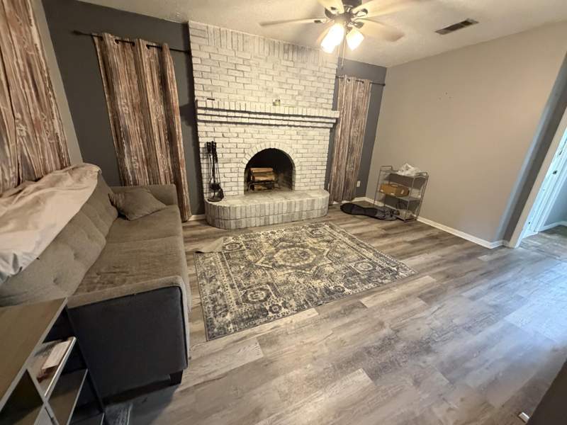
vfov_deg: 85.7
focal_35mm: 14
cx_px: 284
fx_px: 229
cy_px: 212
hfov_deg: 102.1
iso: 640
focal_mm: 2.22
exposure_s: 1/60
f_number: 2.2
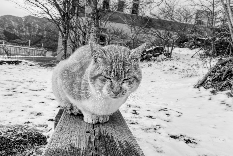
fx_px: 181
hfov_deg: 65.5
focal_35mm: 28
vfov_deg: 46.4
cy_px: 78
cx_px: 116
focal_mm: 28
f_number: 13
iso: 200
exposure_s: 1/30
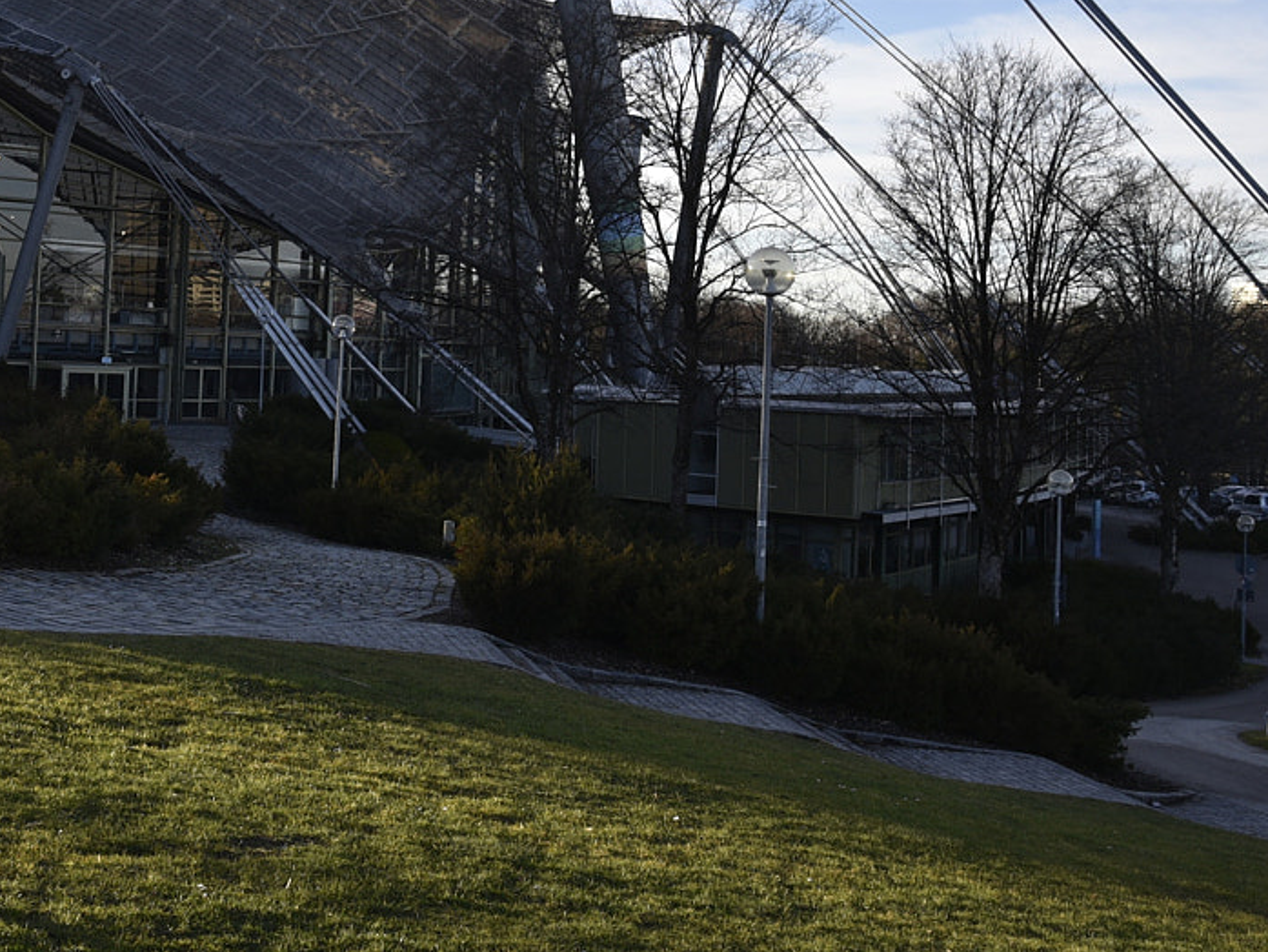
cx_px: 298
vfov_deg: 26.9
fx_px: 1942
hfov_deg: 35.3
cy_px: 164
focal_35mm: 53
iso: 220
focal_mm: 24
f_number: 8
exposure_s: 1/250
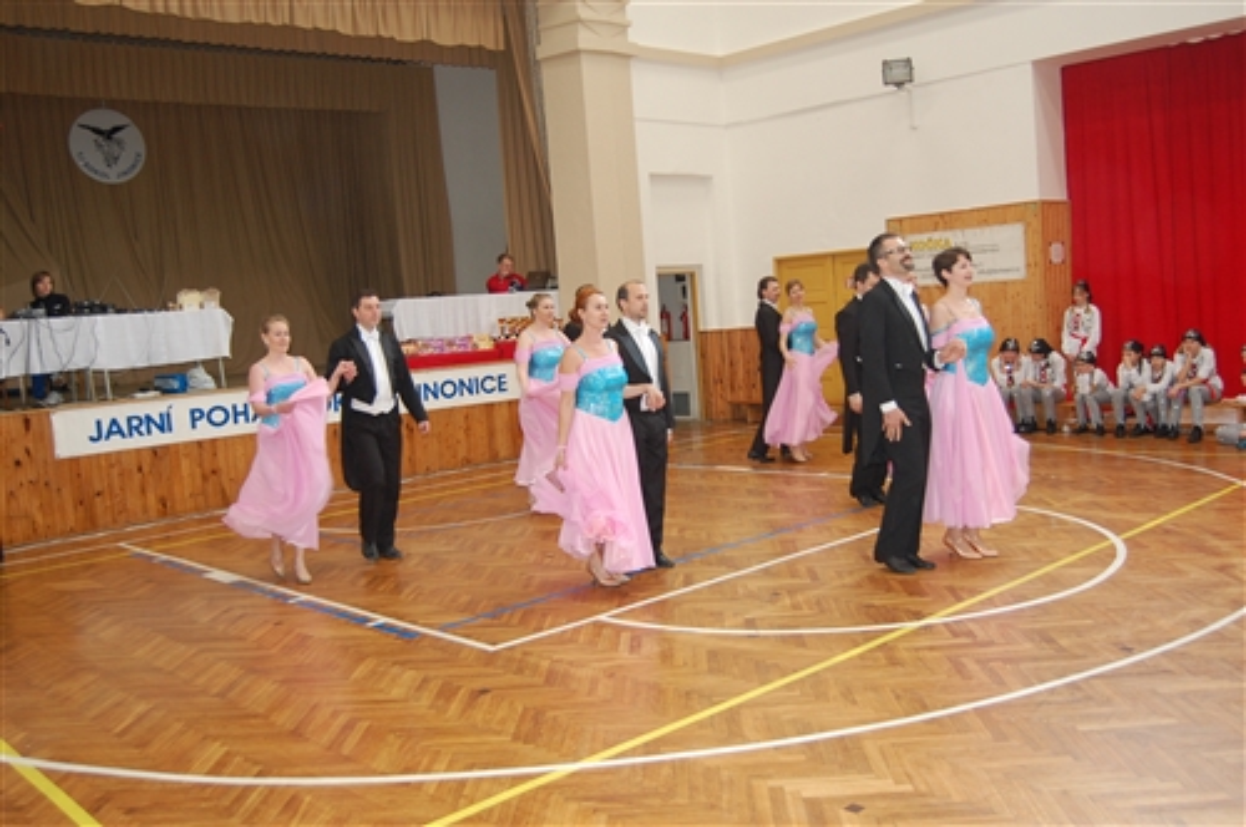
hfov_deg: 57.3
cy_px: 414
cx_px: 623
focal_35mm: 33
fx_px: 1141
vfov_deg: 39.9
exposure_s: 1/60
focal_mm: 22
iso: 500
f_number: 3.8
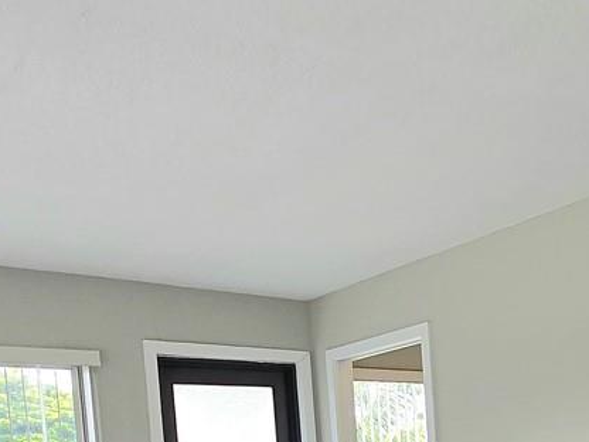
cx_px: 484
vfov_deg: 25.6
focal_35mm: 50
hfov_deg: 36.7
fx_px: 851
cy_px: 554
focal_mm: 1.7
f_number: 2.2
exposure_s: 1/60.2
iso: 32
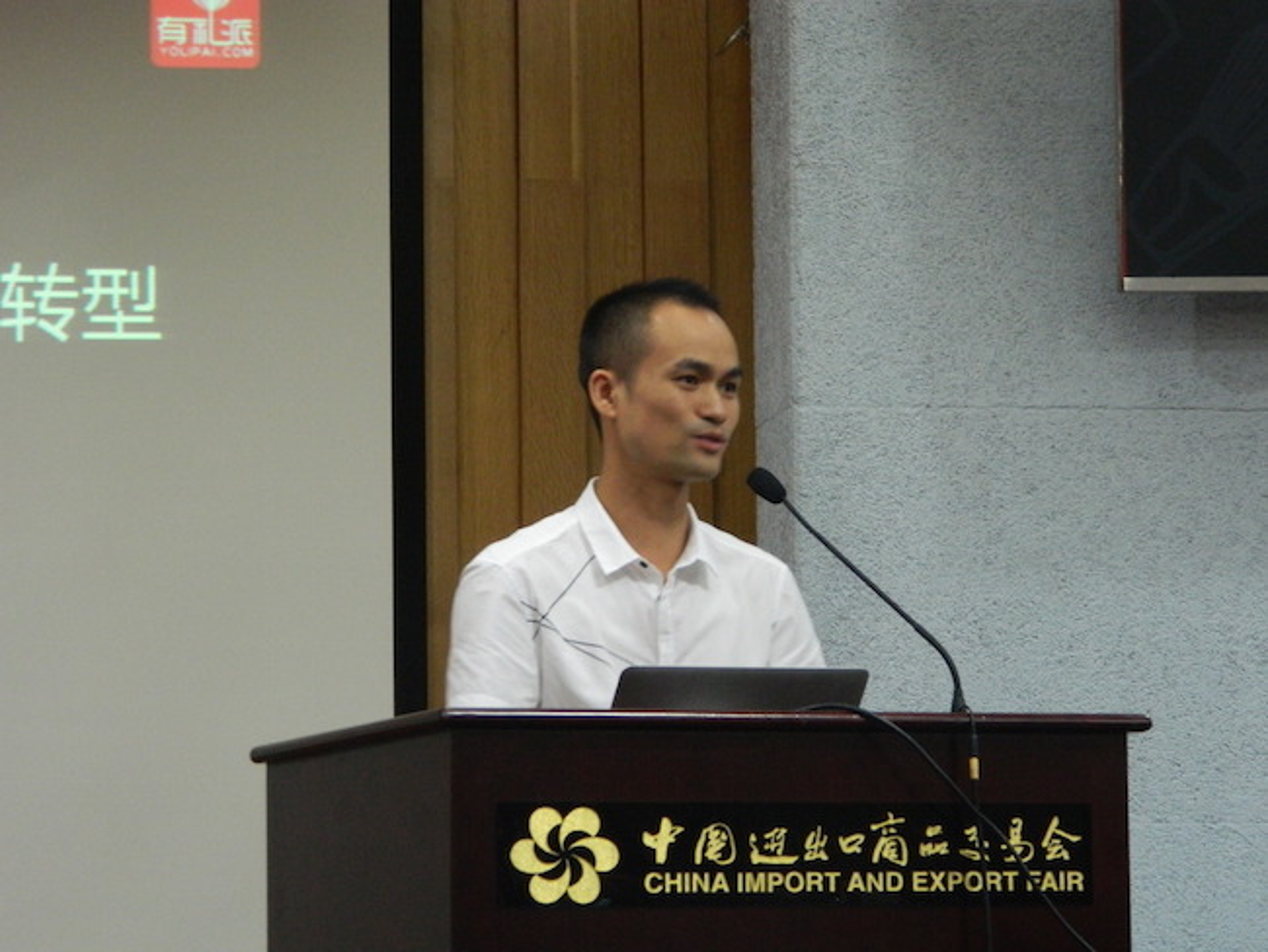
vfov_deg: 9.9
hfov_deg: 13.2
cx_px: 634
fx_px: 5497
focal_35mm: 150
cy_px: 476
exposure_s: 1/13
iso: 400
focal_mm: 27
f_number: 4.9
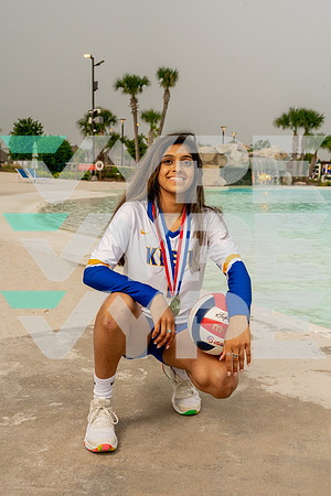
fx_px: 717
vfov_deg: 38.2
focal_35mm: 52
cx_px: 166
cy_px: 248
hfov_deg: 26.0
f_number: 9
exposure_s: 1/250
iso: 500
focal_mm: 52
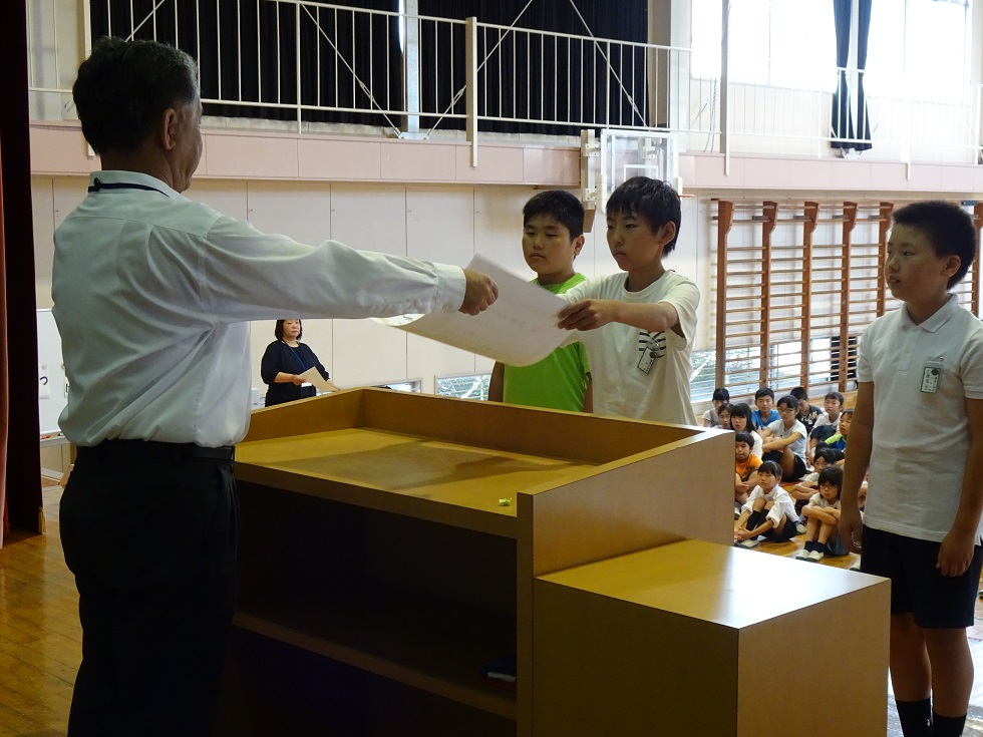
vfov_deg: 29.1
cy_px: 368
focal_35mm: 50
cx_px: 492
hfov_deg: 38.2
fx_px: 1420
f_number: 4.5
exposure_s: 1/50
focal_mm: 8.51
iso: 500
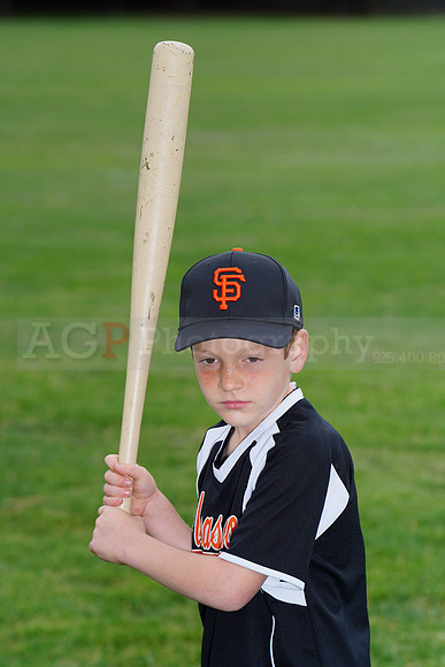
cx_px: 222
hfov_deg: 7.0
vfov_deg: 10.5
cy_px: 334
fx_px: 3613
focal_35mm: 195
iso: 200
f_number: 8
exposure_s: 1/200
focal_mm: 195
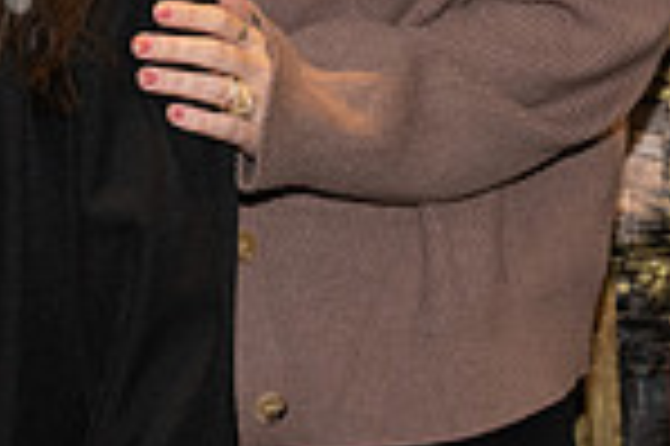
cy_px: -119
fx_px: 3923
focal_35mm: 211
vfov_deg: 6.4
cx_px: -256
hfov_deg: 9.5
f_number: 5
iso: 800
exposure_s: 1/125
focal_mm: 44
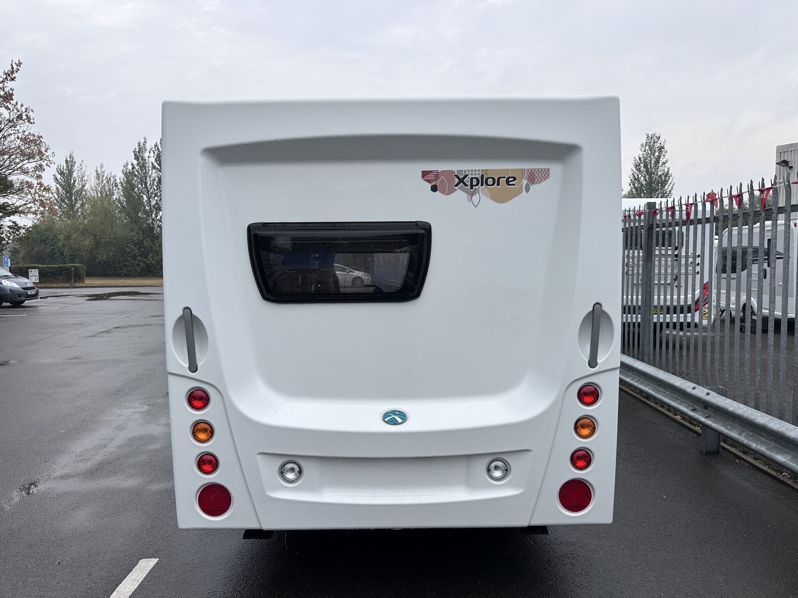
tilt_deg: -3.5
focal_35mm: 24
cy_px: 299
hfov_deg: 71.6
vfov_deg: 56.8
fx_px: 553
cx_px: 399
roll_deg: +1.3
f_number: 1.78
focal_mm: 6.86
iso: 80
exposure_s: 1/894
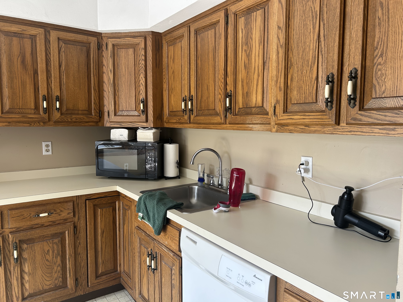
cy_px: 151
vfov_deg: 53.1
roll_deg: +0.4
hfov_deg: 67.3
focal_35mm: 26
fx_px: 303
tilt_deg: -5.6
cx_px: 202
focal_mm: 5.7
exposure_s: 1/121
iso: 50
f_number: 1.5
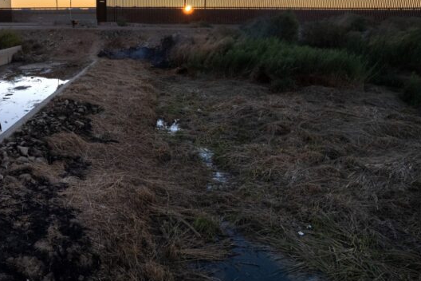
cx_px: 117
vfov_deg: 40.6
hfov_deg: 56.5
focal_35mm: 32
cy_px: 93
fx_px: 374
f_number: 2.8
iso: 100
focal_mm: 8.38
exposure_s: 1/350
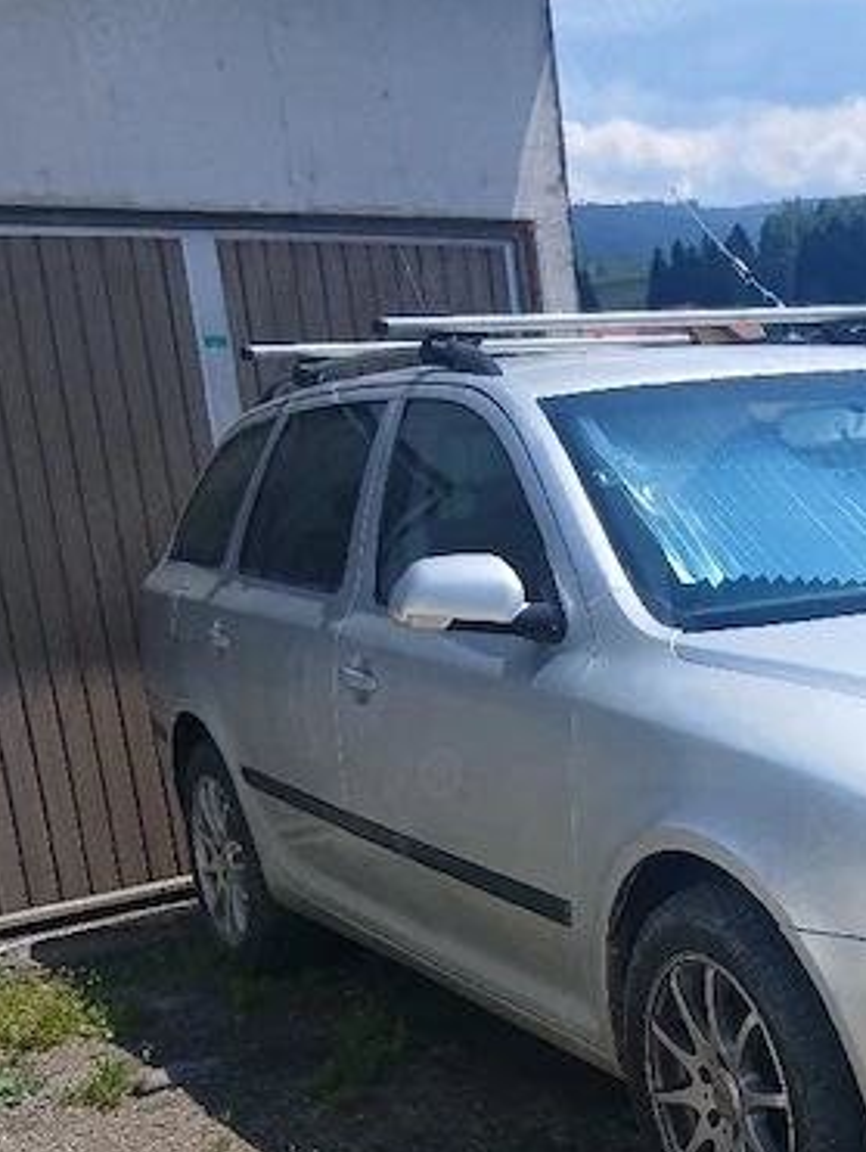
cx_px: 872
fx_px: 1865
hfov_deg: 24.9
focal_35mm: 56
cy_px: 966
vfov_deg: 33.1
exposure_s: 1/625
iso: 20
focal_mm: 3.98
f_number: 1.8
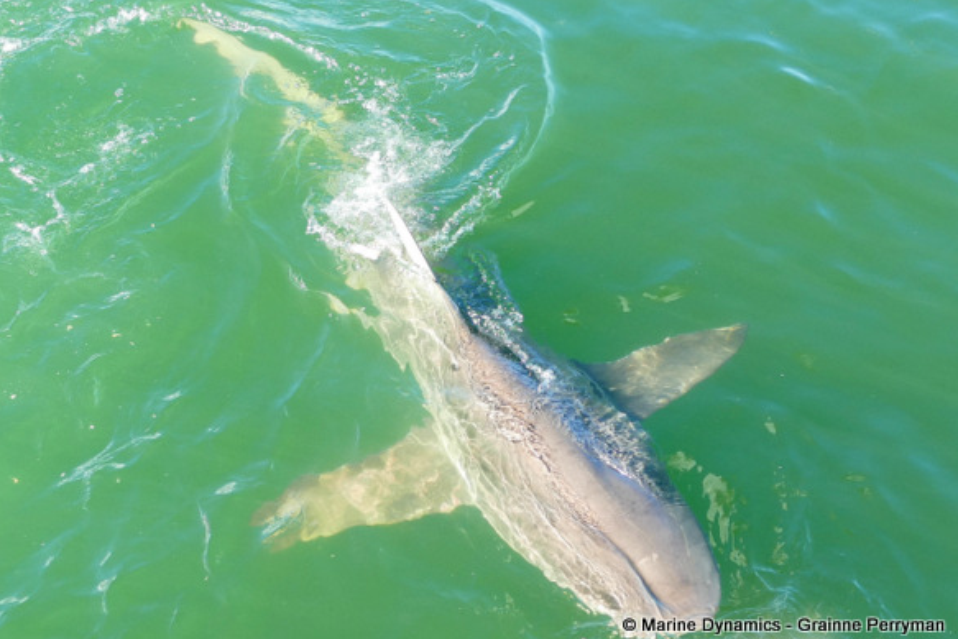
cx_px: 478
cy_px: 328
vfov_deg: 37.9
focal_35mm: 35
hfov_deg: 54.4
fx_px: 932
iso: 125
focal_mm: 12.38
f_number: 3.1
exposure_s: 1/320
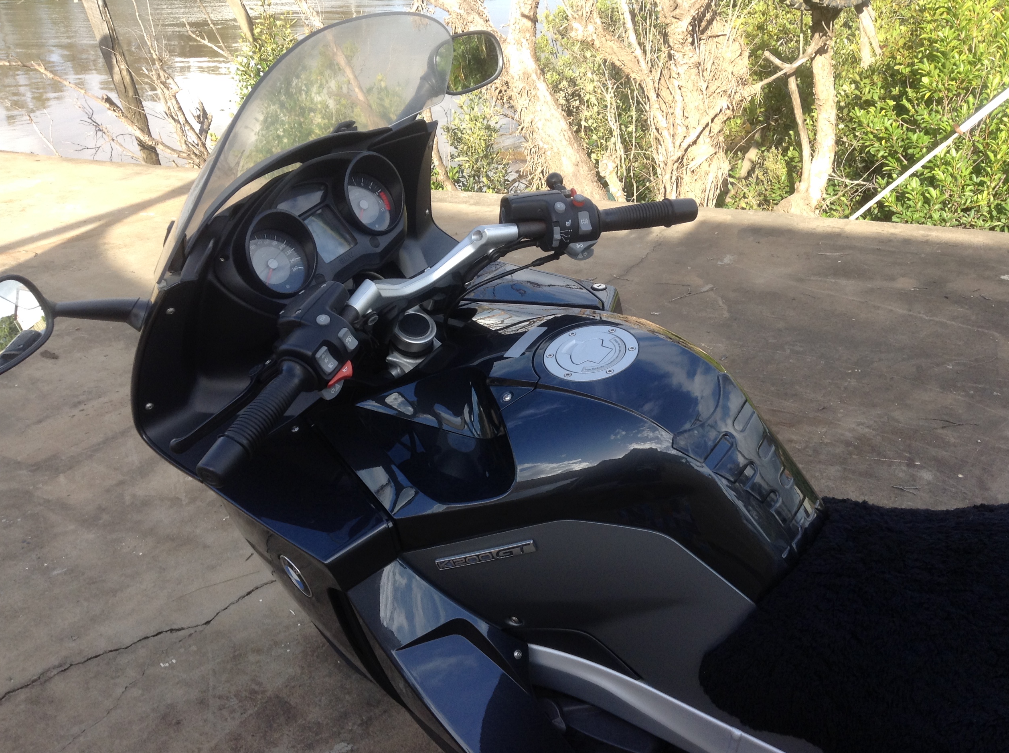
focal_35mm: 34
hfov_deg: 54.0
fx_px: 990
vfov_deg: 41.7
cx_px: 508
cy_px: 385
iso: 25
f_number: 2.4
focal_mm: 3.3
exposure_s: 1/253
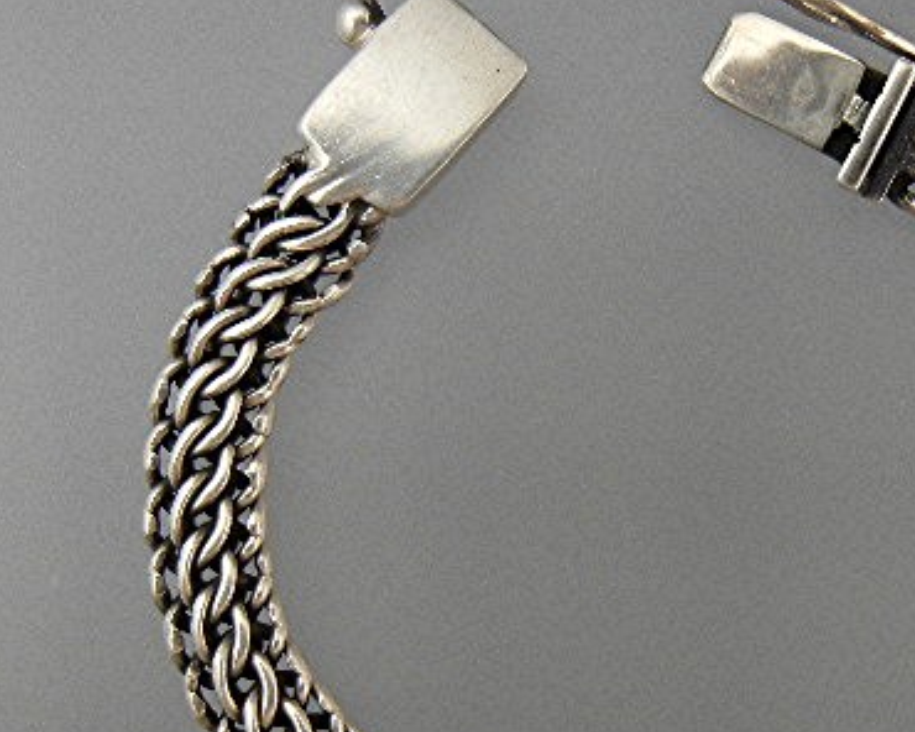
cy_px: 485
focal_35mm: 76
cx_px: 658
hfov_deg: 24.8
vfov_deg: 20.1
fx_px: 2058
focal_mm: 8.1
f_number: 3.8
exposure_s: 1/25
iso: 400
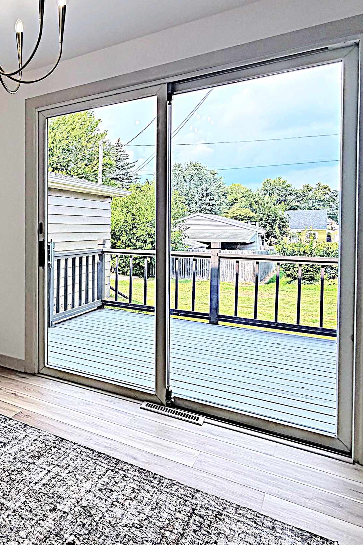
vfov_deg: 67.1
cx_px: -24
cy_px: 235
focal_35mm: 27
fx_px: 409
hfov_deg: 40.1
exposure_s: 1/230
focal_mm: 2.22
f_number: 2.2
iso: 50
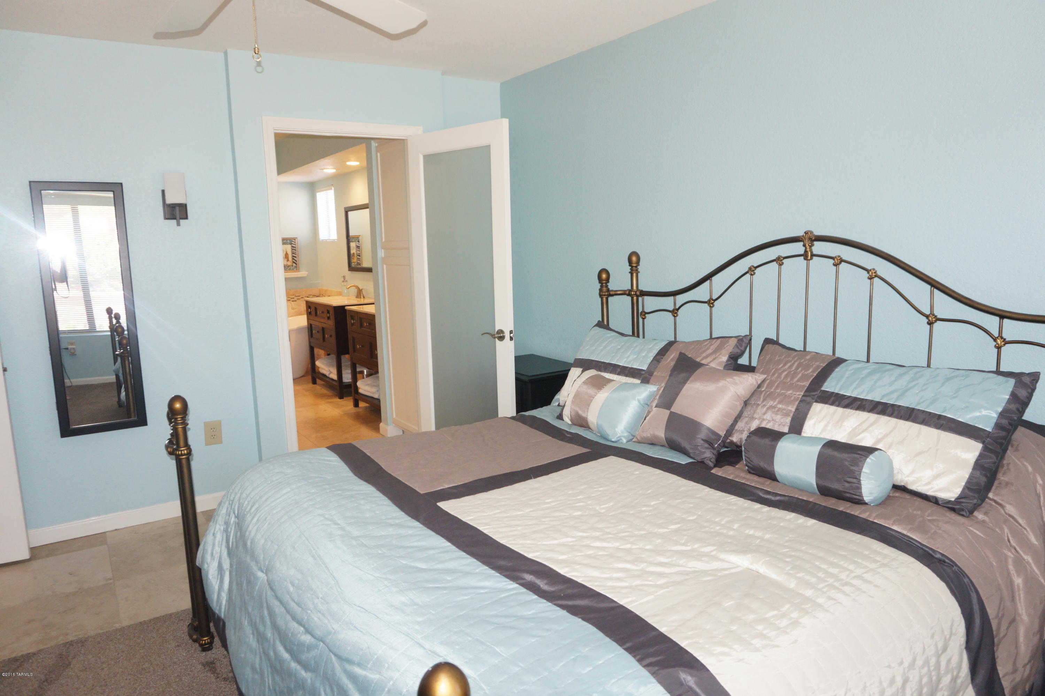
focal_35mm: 24
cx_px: 522
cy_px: 348
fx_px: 696
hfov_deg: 73.8
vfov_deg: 53.1
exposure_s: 1/80
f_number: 4.5
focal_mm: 16
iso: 800
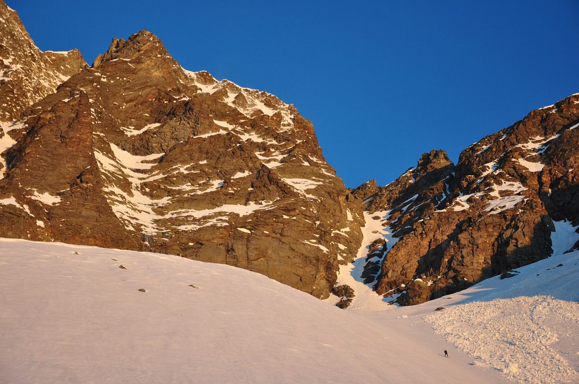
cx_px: 290
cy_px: 192
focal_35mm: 87
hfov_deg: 23.4
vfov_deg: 15.7
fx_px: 1397
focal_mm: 58
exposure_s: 1/250
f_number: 6.3
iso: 400
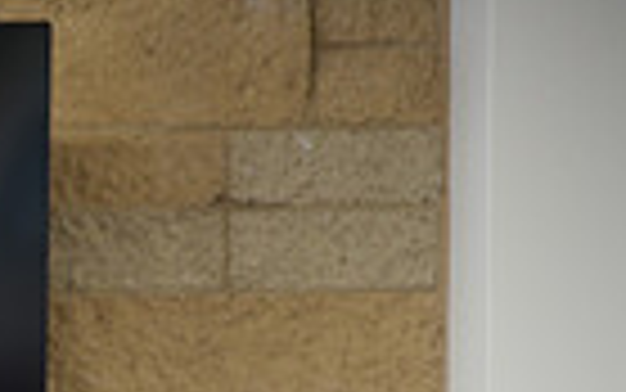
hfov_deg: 6.8
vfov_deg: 4.3
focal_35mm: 298
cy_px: 831
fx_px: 5086
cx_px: -635
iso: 400
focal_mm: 70
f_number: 2.8
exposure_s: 1/60
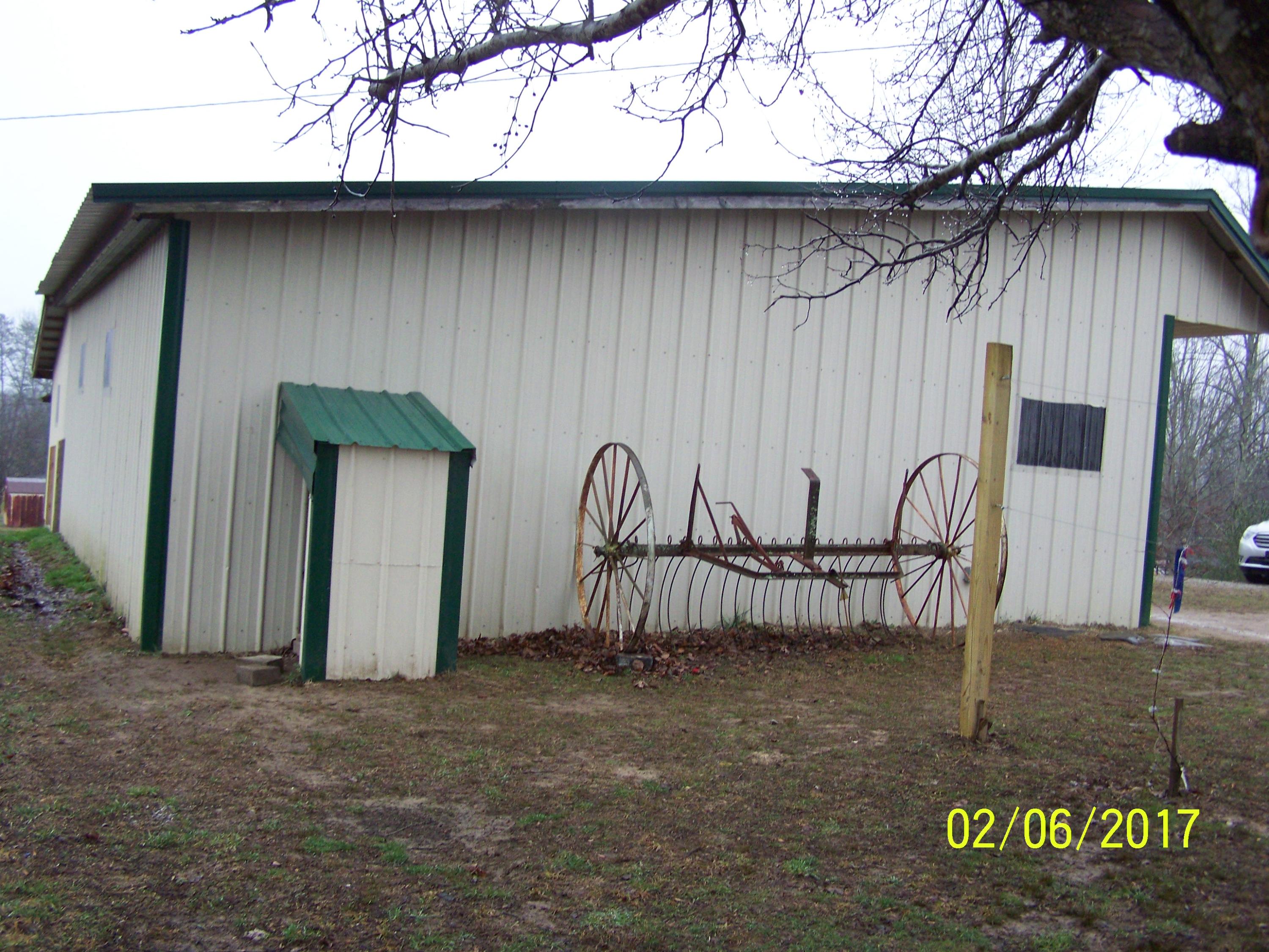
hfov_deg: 49.0
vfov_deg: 37.7
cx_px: 634
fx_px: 1393
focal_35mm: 38
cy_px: 476
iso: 160
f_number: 2.8
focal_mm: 6.3
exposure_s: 1/60
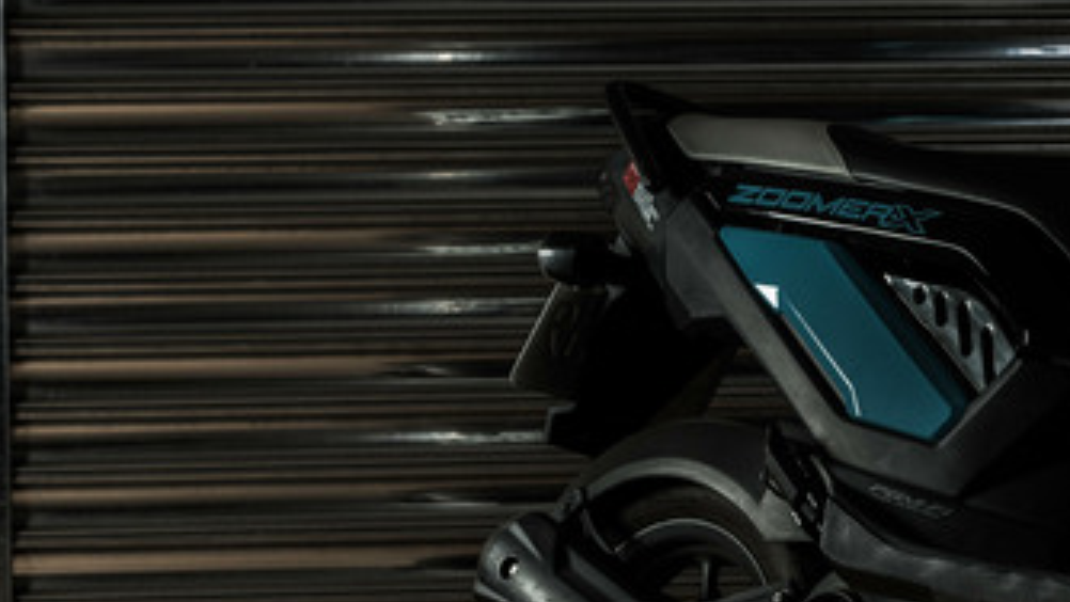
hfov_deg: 10.3
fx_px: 5902
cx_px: 1112
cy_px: 293
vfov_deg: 5.8
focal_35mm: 208
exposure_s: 1/125
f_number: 13
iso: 100
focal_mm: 85
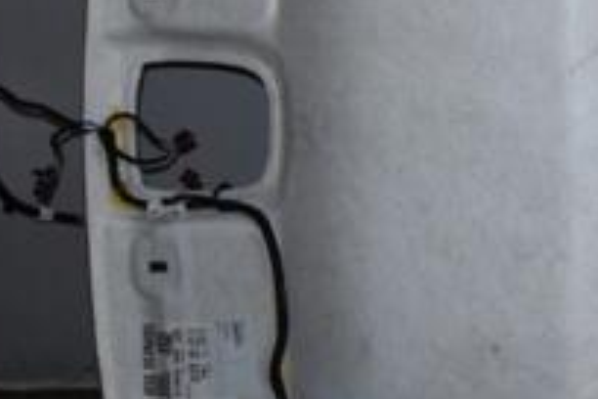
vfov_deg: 12.3
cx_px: 835
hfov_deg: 17.1
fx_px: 1835
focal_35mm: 110
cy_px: 56
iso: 800
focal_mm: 25
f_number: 5
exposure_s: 1/80
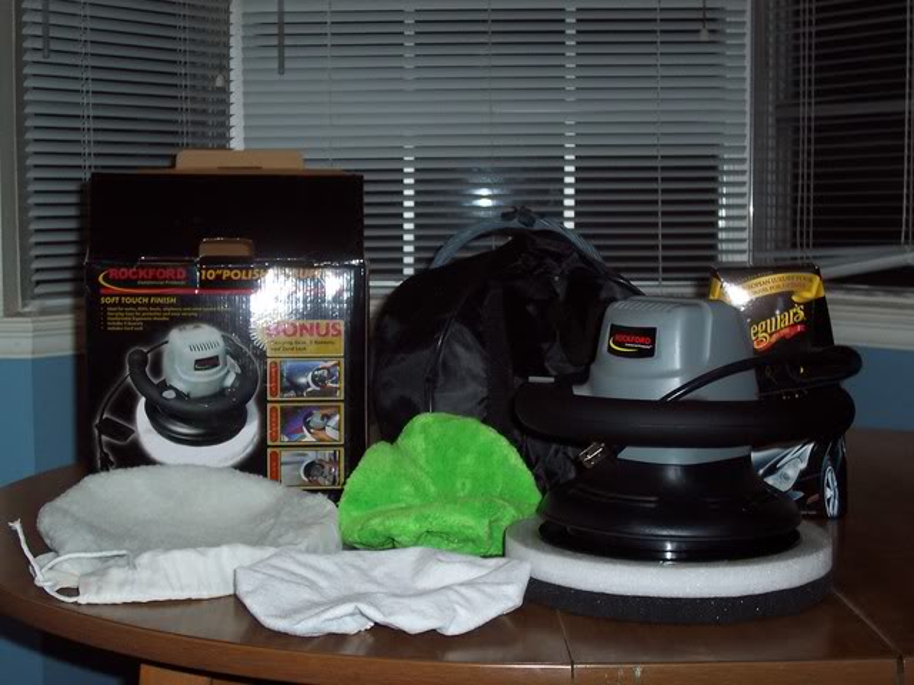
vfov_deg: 25.7
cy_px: 342
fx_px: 1505
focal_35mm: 57
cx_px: 457
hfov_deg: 33.8
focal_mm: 8.6
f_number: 3.4
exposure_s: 1/60
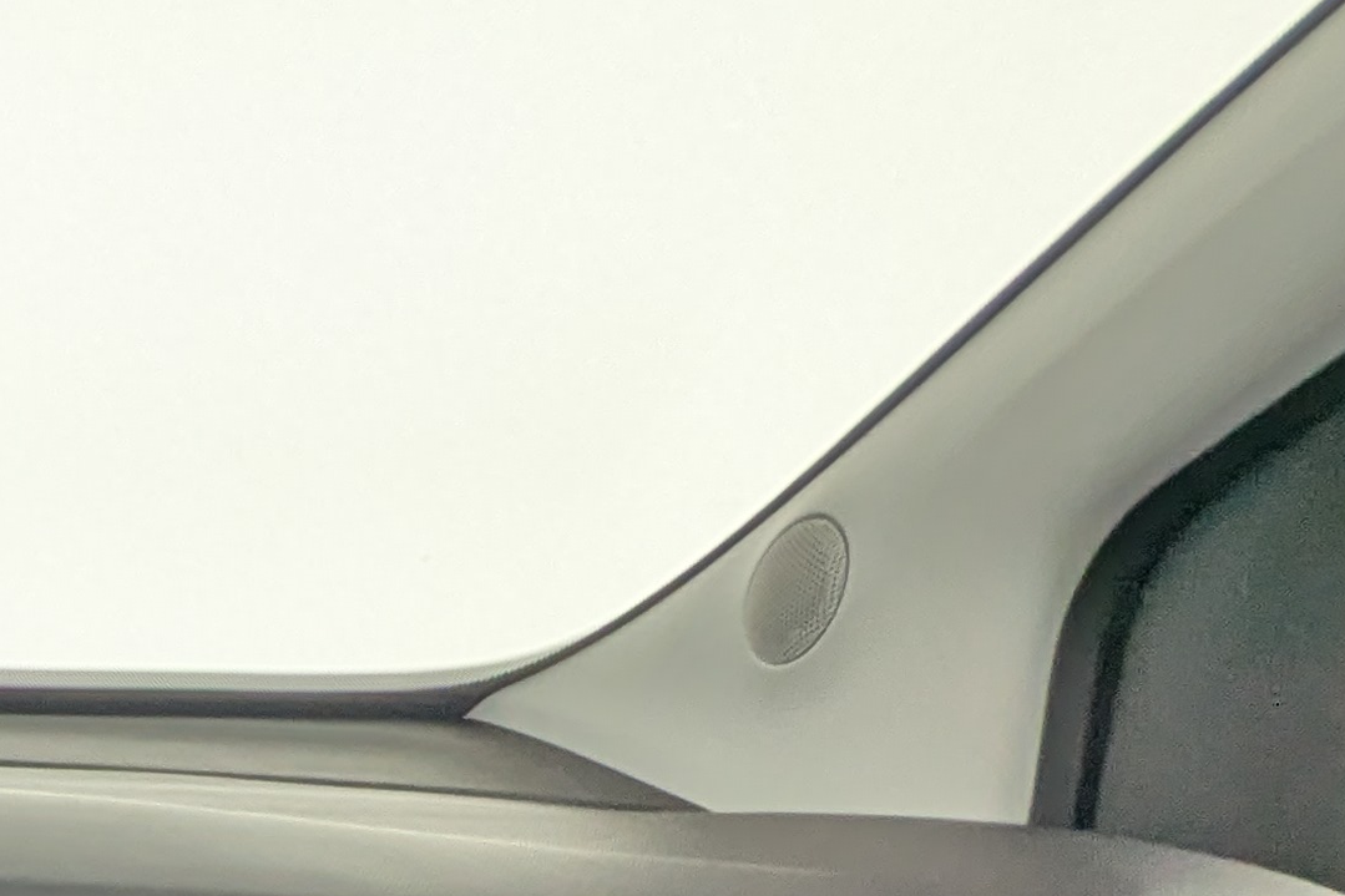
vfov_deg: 16.5
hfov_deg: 22.3
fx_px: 2353
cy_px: 1785
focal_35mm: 63
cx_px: -952
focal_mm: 2.35
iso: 69
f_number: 2.2
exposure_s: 1/89
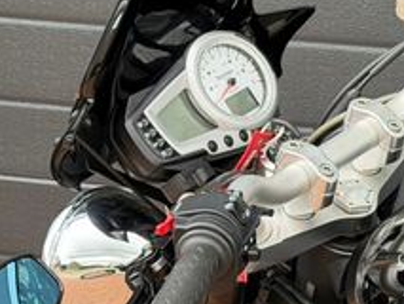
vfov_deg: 10.3
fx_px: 1682
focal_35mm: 144
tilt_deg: -16.4
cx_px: 470
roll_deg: -2.1
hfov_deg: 13.4
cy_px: 230
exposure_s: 1/320
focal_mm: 6.76
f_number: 1.78
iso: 80
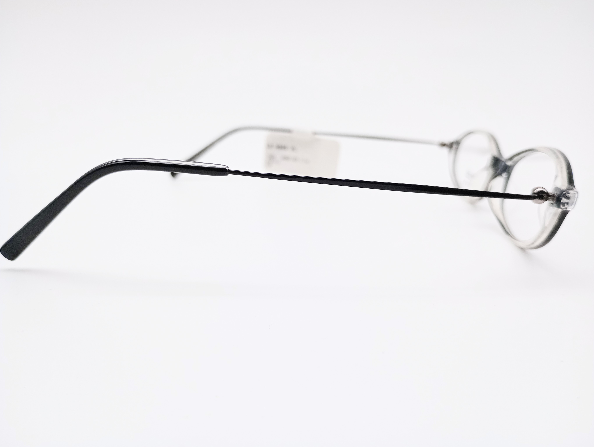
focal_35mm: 28
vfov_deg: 49.9
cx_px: 297
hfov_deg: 63.4
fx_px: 481
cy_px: 224
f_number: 1.8
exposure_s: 1/133
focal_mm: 4.27
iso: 104
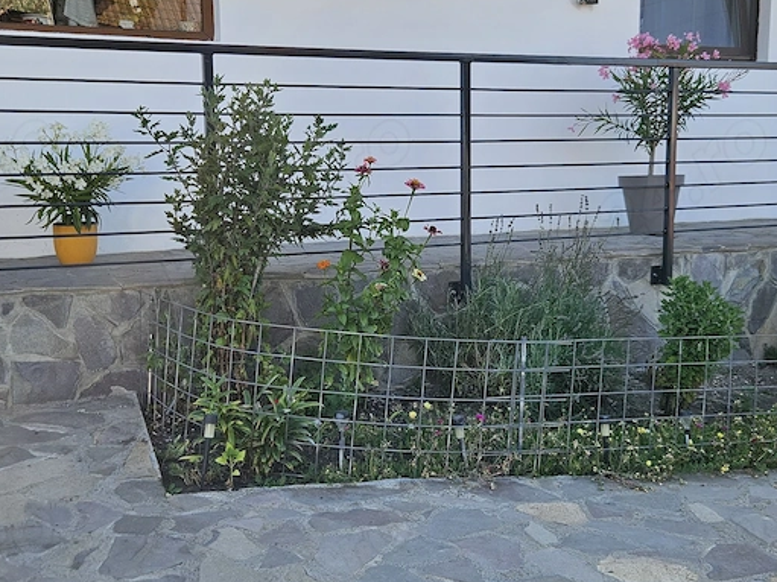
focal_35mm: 45
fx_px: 1010
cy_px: 267
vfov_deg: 32.2
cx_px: 424
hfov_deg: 42.0
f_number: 1.8
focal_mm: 5.4
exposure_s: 1/362
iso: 25
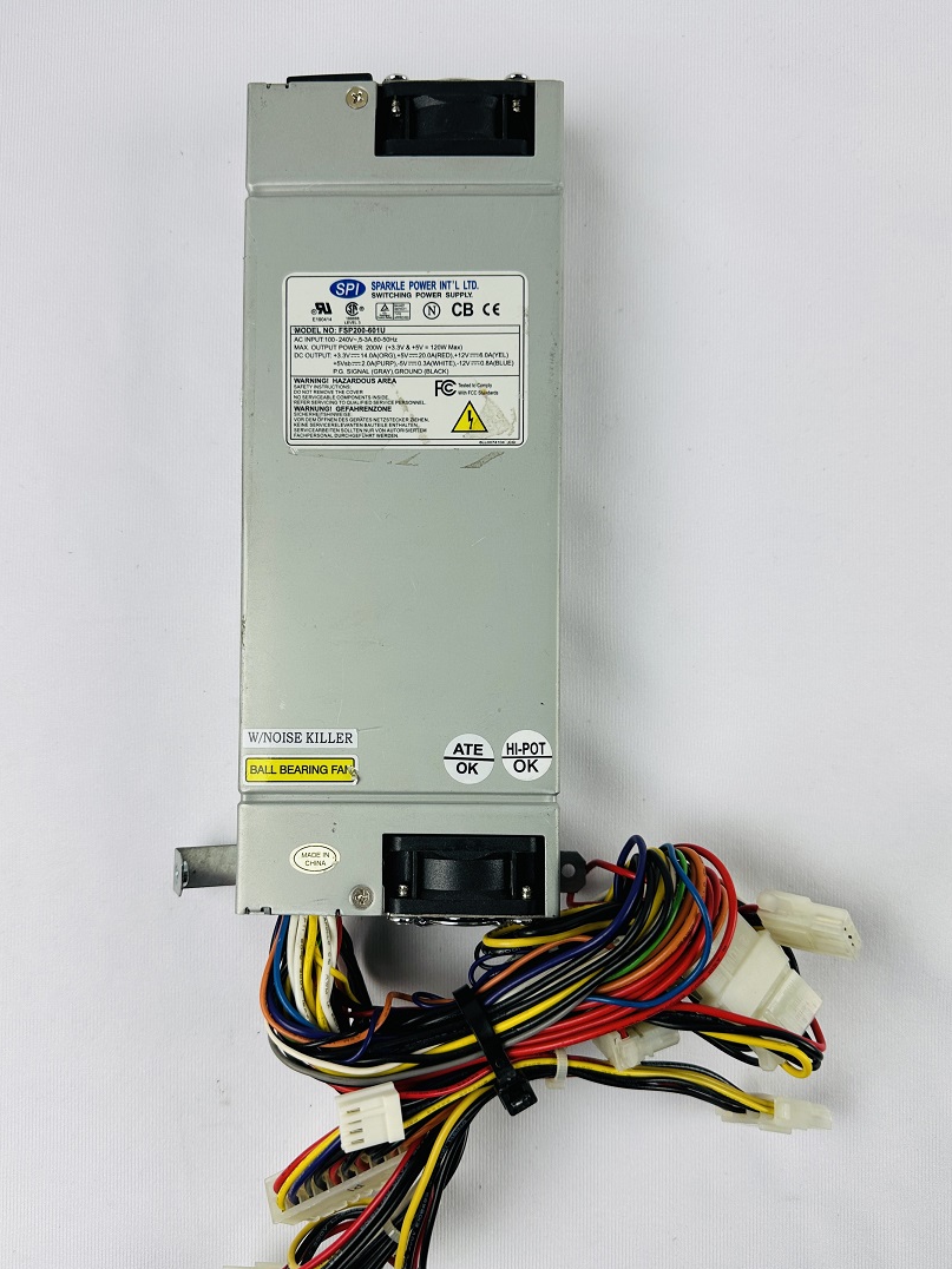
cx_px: 453
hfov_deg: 51.3
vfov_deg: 65.3
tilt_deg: -88.3
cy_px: 657
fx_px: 990
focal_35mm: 27
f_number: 1.78
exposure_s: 1/120
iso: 64
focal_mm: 6.86
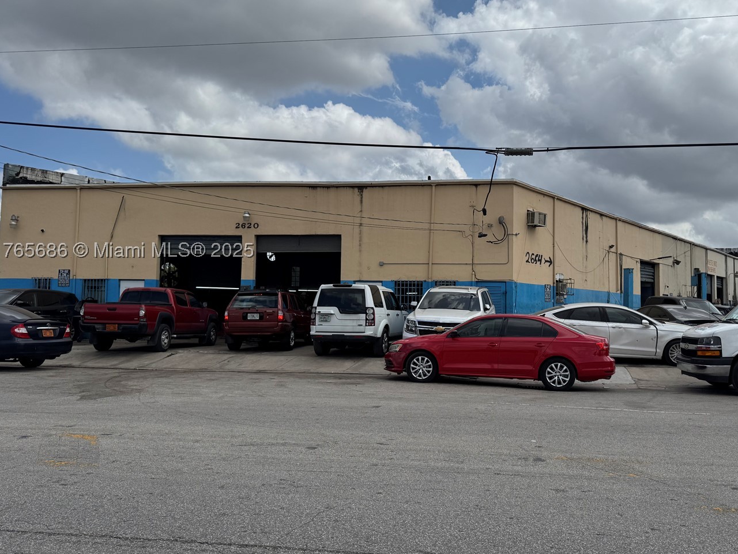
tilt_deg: +3.4
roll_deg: -0.6
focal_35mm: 30
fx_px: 640
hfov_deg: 59.7
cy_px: 254
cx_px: 424
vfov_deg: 46.8
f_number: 1.78
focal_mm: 6.76
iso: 80
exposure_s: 1/10417
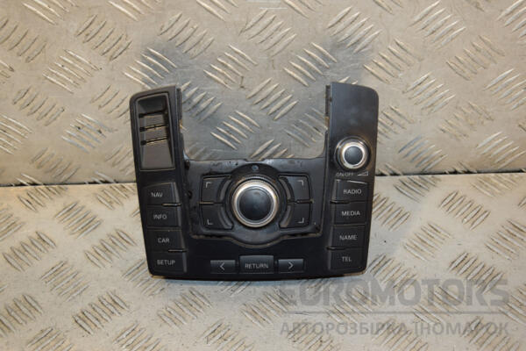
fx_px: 920
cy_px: 176
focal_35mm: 63
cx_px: 263
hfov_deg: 31.9
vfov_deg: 21.6
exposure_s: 1/200
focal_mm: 42
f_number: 5.6
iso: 800
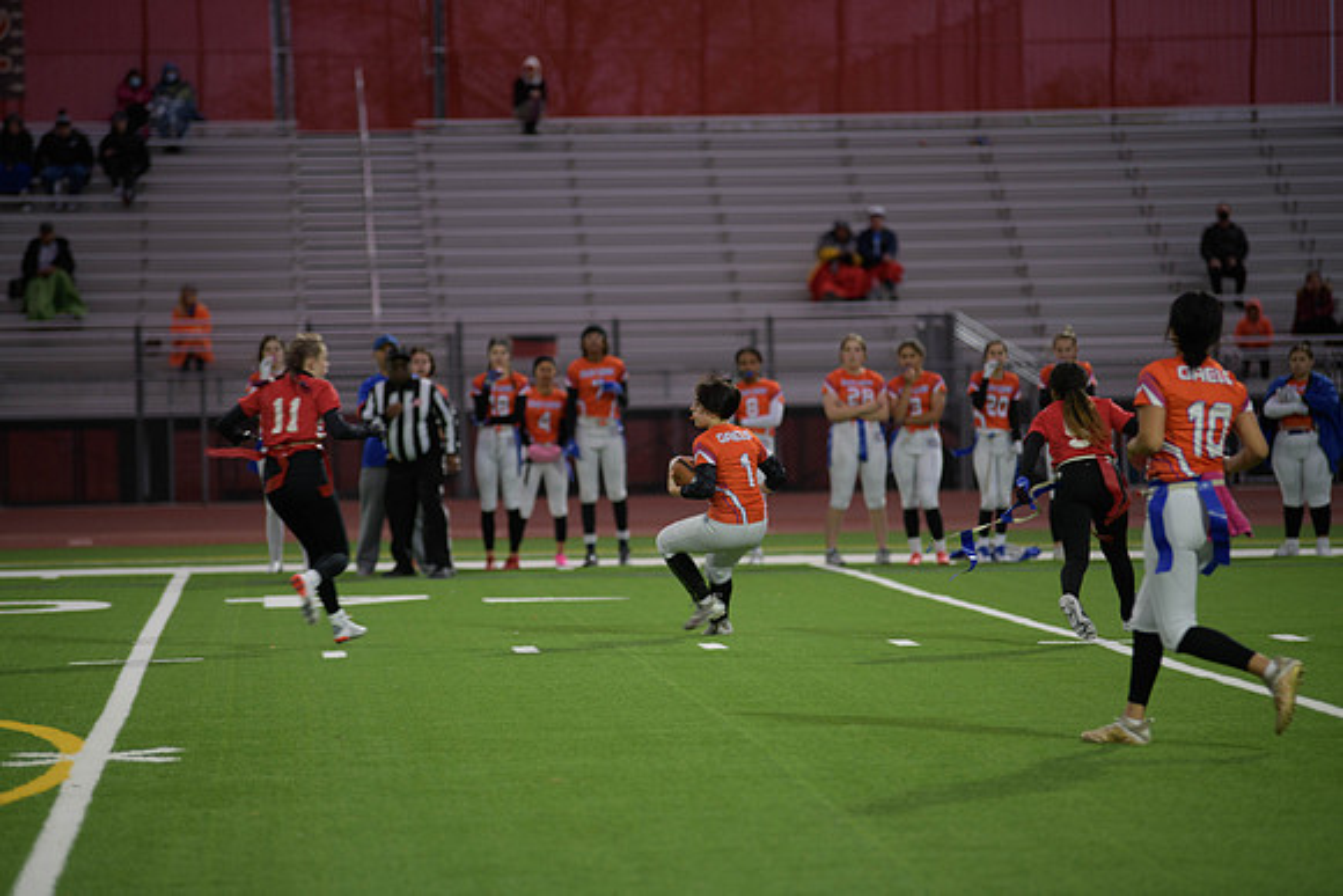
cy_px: 448
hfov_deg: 12.1
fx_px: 6343
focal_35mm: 170
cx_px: 672
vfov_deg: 8.1
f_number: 2.8
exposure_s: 1/200
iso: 500
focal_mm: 170
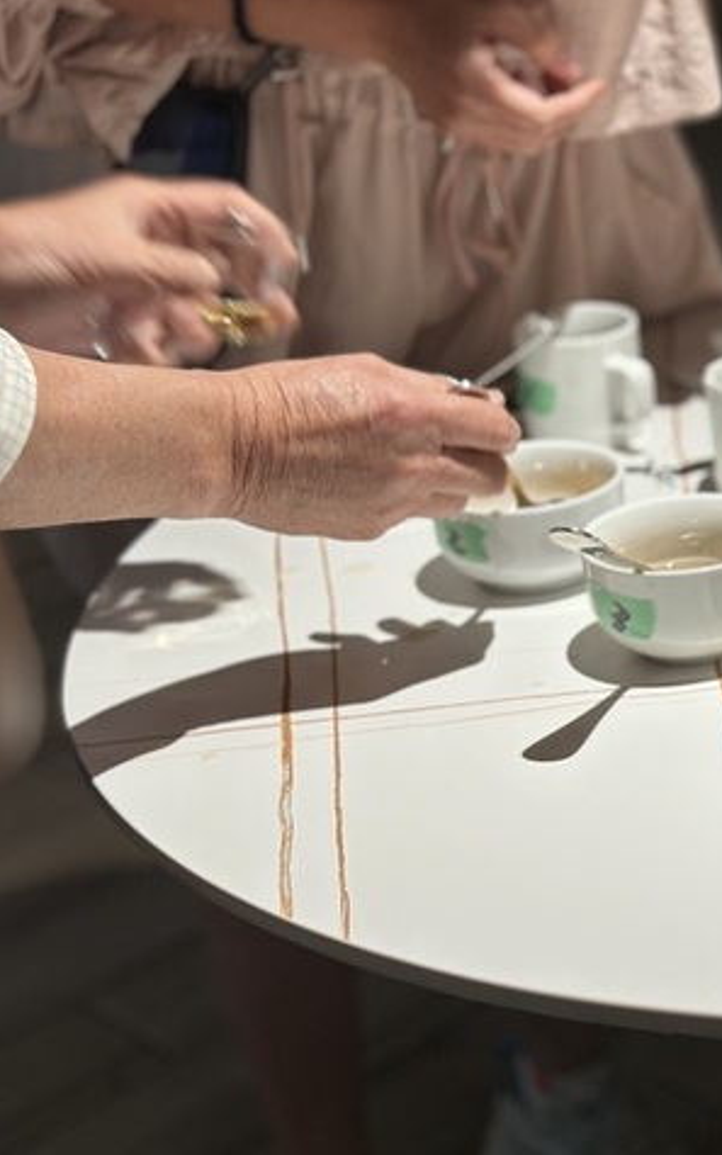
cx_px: 839
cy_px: 468
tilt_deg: -22.1
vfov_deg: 25.5
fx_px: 2549
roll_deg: +5.1
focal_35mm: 81
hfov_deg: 15.6
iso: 160
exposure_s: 1/60
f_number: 1.78
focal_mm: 6.86
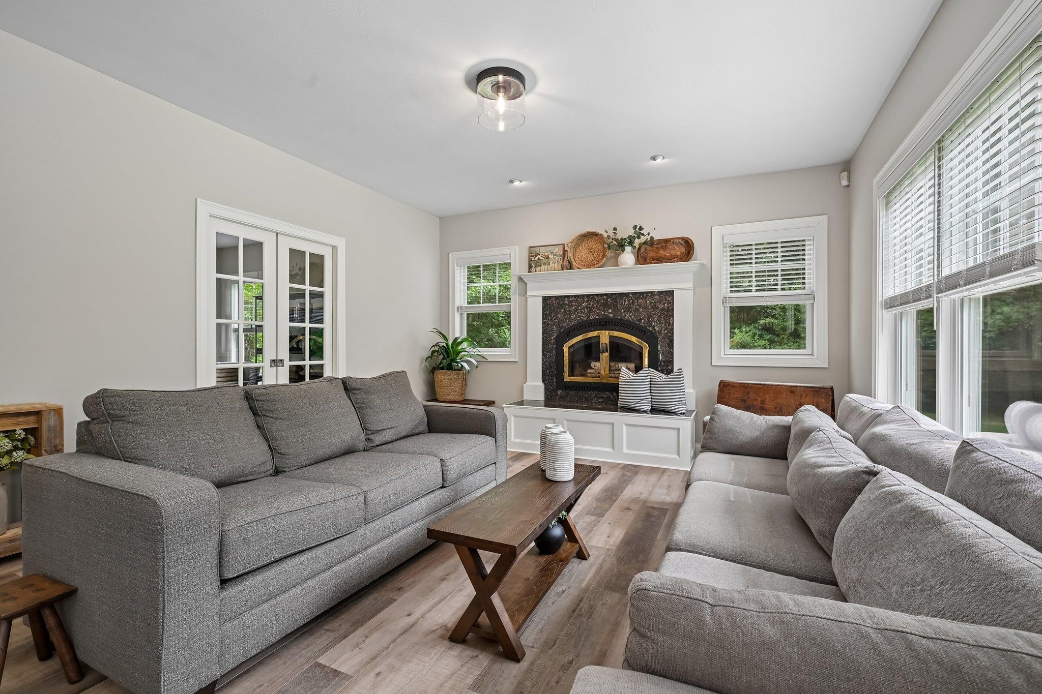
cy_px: 347
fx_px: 463
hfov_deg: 96.7
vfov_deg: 73.7
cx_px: 521
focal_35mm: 16
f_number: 8
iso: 400
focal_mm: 16
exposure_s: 1/25
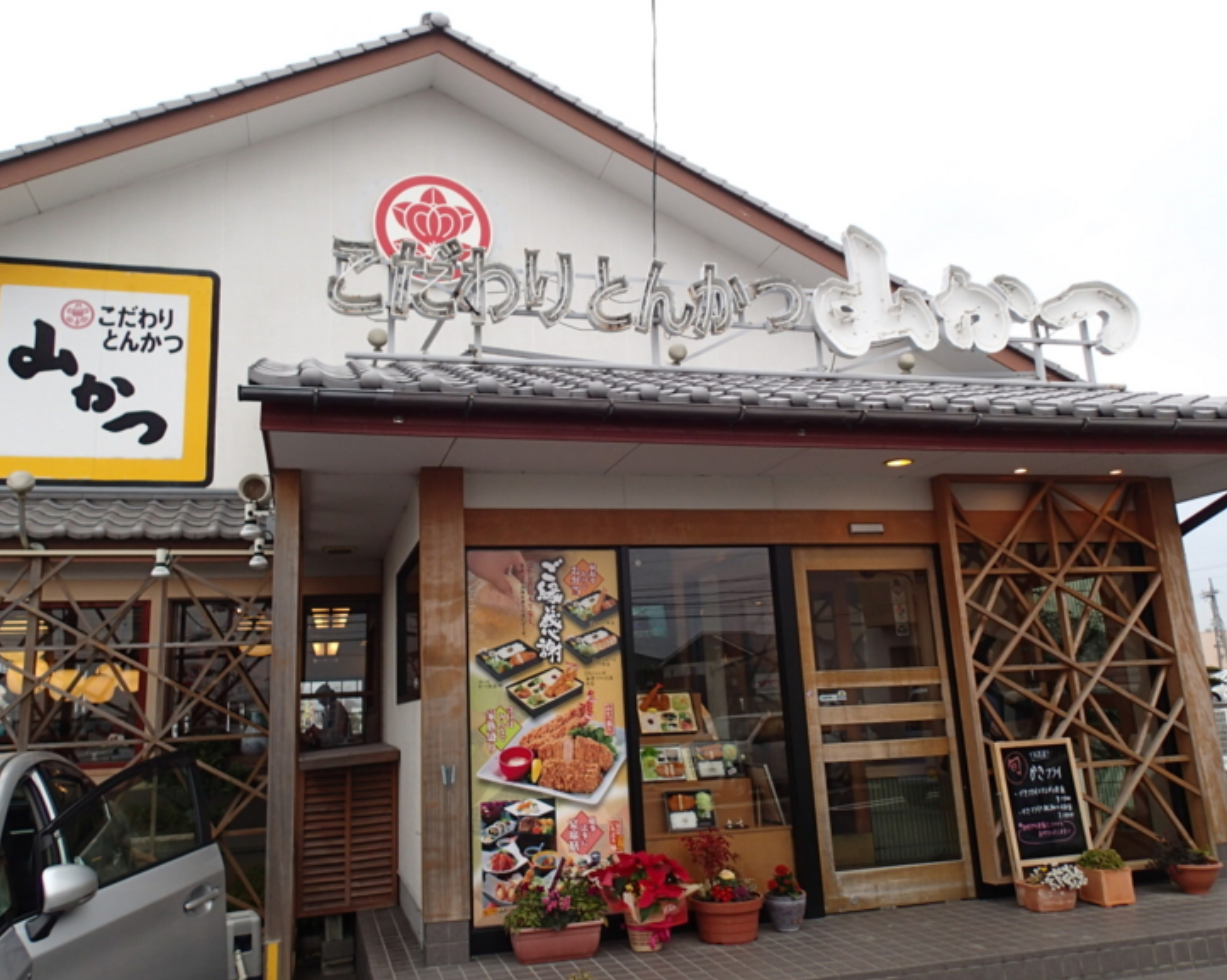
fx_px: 980
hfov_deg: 64.0
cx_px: 574
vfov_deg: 53.2
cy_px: 488
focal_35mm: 27
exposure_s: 1/250
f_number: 2.8
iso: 100
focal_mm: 4.5
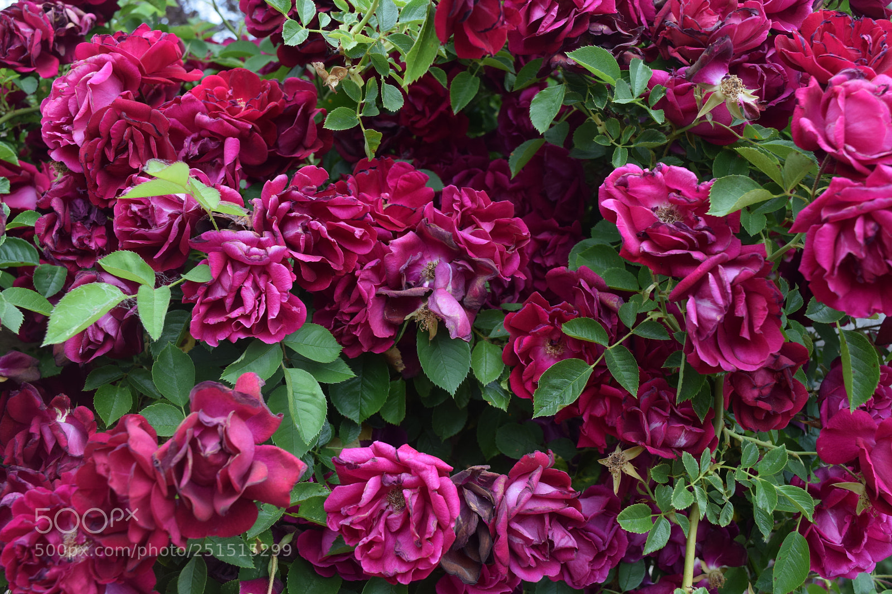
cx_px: 446
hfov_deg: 53.1
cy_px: 297
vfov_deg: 36.9
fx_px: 892
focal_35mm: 36
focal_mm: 24
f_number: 6.3
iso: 400
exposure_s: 1/160
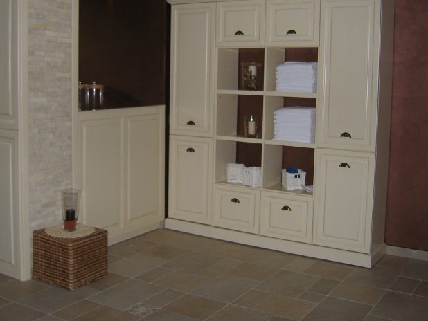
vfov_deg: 32.7
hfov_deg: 42.8
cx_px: 182
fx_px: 544
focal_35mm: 44
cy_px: 116
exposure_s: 1/40
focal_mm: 7.3
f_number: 2.8
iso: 125
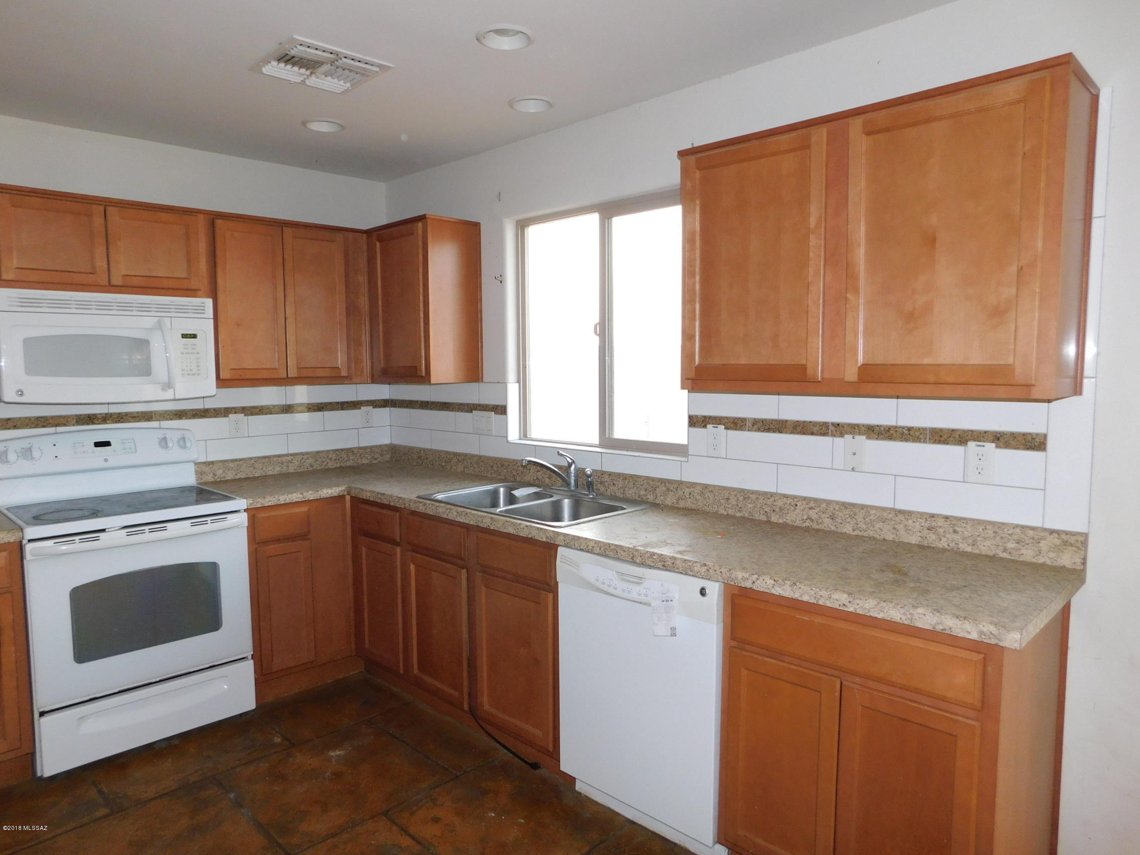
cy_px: 428
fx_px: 757
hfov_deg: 73.9
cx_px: 570
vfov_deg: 58.9
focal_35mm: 23
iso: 200
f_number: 3
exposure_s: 1/30
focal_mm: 4
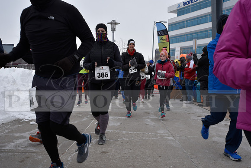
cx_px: 126
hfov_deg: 53.1
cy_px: 84
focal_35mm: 36
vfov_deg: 36.9
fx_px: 251
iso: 400
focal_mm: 36
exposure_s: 1/320
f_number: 9
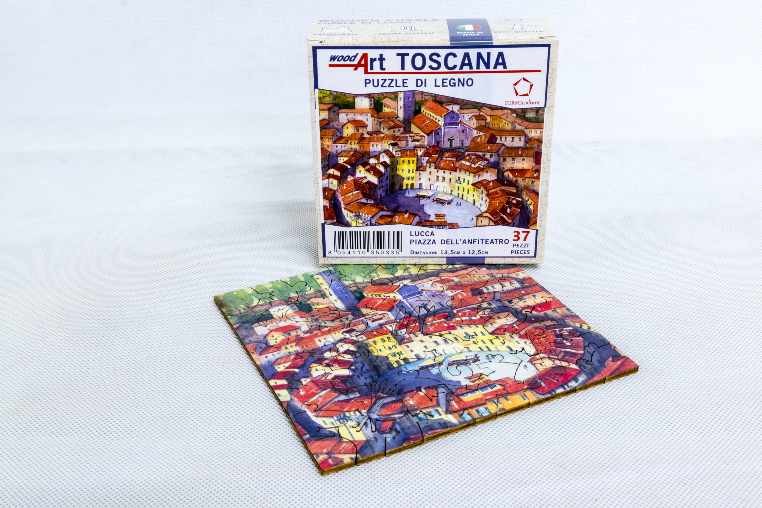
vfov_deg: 30.9
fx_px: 921
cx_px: 381
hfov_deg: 45.0
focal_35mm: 44
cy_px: 254
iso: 100
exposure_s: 2.5
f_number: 20
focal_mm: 29
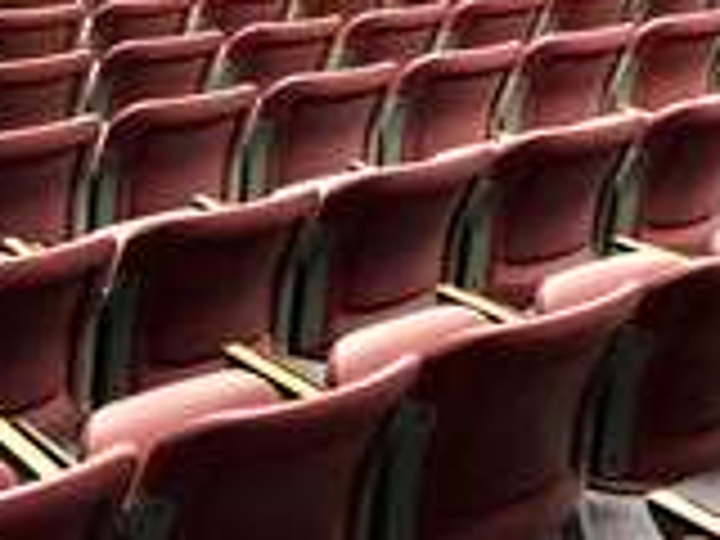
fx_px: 1456
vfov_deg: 19.7
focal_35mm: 70
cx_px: 4
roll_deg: -0.4
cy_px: -117
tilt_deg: -7.1
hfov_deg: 26.3
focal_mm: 4
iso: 100
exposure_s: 1/12
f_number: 1.8
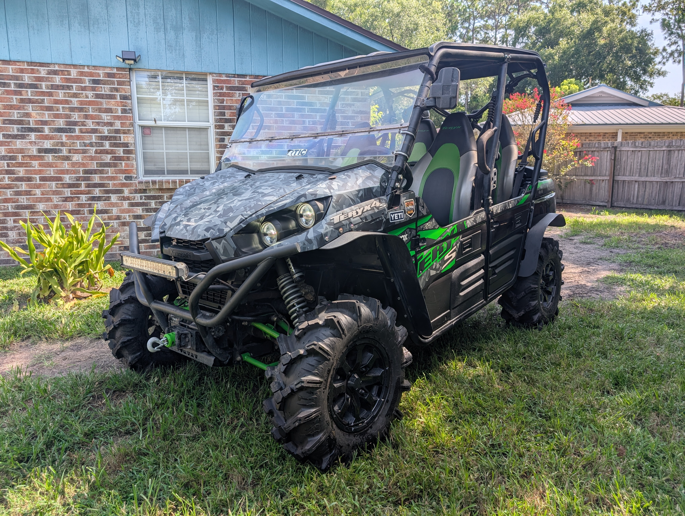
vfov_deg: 56.9
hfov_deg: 71.5
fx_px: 476
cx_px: 342
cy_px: 258
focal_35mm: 24
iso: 20
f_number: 1.68
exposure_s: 1/1706
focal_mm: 6.9
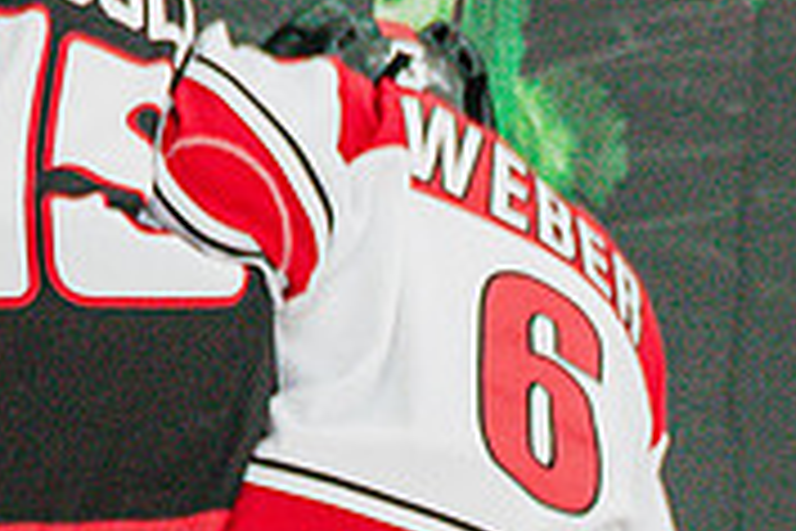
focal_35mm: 1351
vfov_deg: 1.0
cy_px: 901
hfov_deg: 1.5
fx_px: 29870
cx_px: 856
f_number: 4
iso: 1600
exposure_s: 1/2500
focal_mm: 261
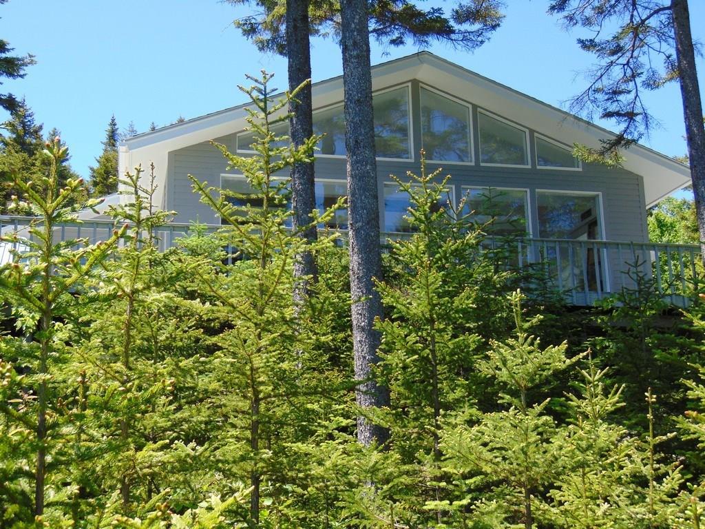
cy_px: 264
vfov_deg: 29.1
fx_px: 1018
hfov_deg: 38.2
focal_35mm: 50
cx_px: 352
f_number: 3.5
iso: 80
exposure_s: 1/400
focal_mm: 9
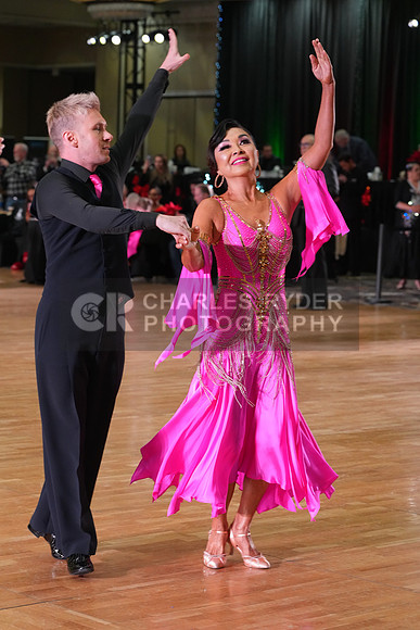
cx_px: 210
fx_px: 1731
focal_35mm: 99
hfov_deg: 13.8
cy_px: 315
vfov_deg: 20.6
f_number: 5.6
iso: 3200
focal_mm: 99
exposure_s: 1/200
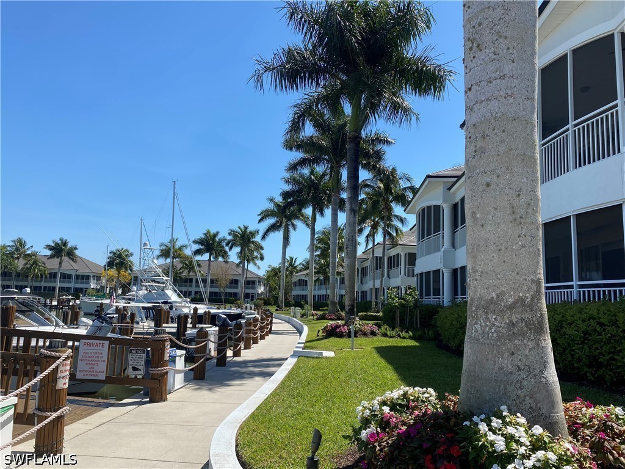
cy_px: 234
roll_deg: -2.6
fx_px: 469
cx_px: 312
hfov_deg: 67.3
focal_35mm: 26
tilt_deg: +7.6
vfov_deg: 53.1
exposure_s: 1/2688
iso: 32
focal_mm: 4.25
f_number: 1.8
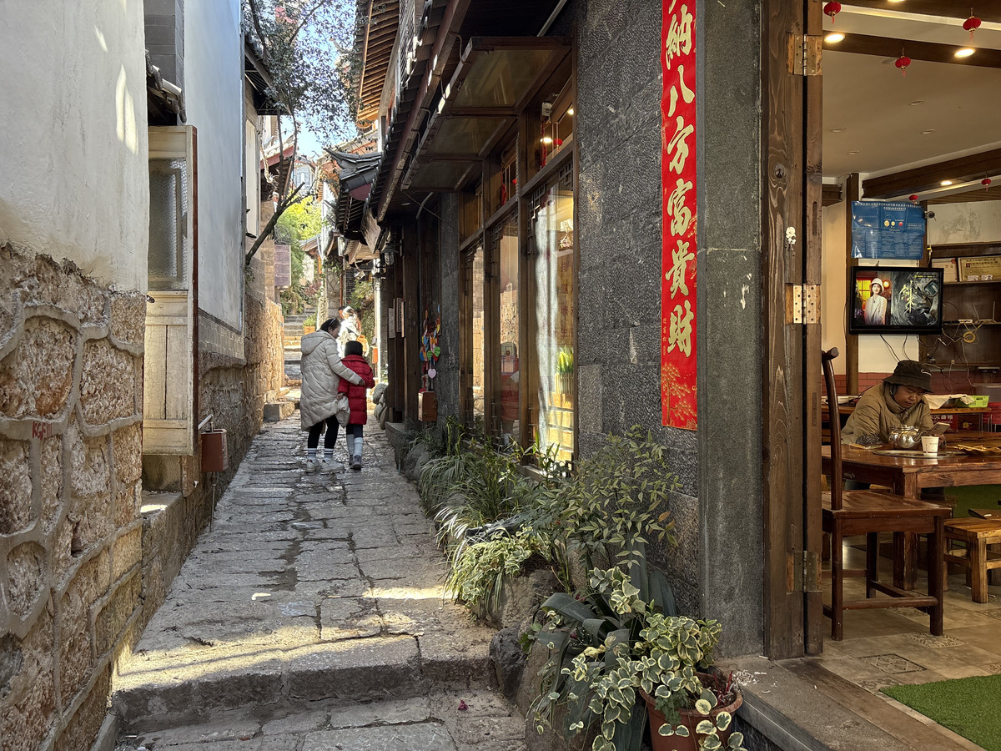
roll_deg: +0.6
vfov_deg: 53.1
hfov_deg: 67.3
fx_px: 752
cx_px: 500
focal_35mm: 26
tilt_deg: +0.4
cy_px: 376
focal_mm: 5.96
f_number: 1.6
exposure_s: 1/132
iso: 125
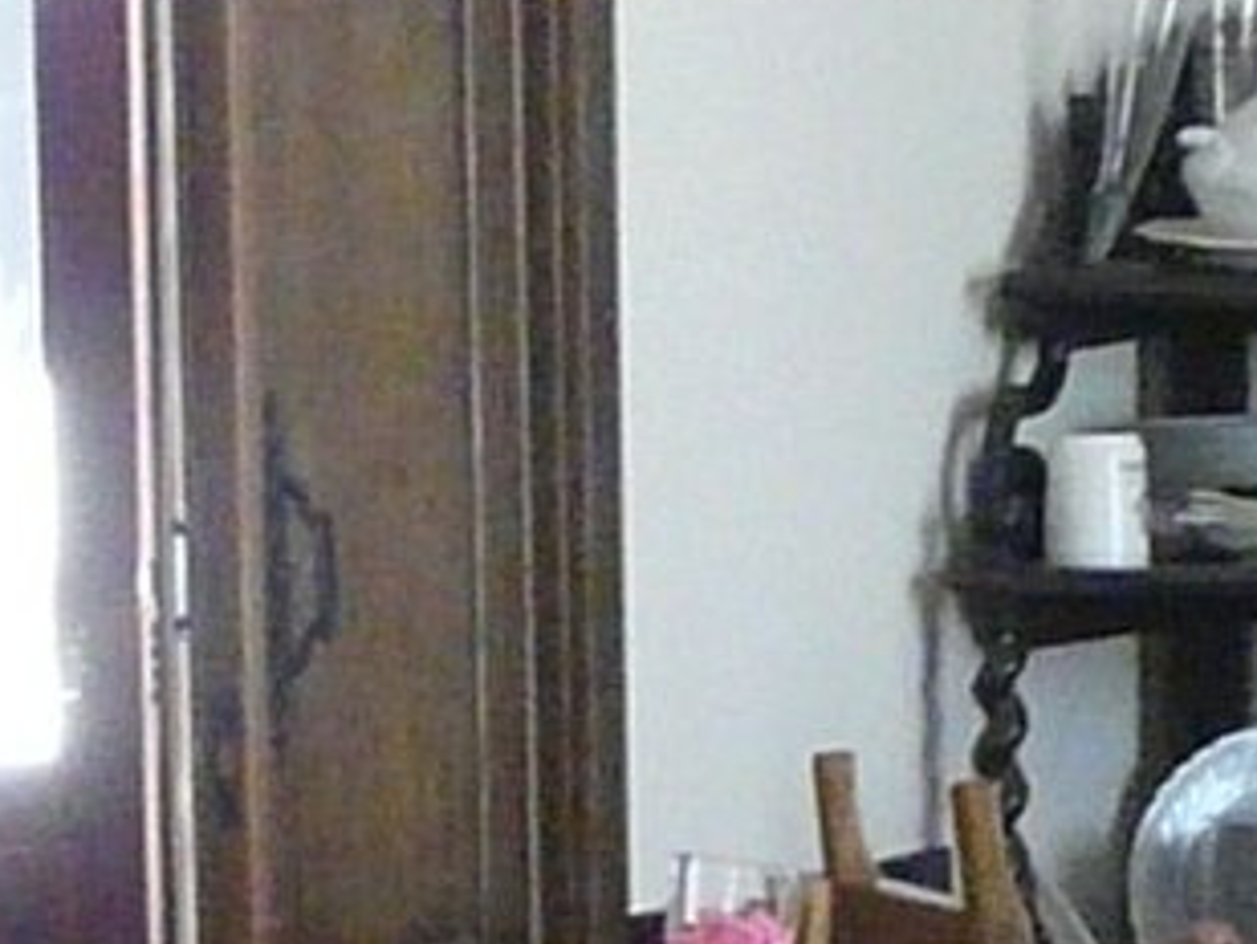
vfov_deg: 5.8
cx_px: 1709
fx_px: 9154
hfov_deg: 7.7
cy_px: 1697
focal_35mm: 252
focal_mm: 4.9
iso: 400
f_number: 2.8
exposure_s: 1/25
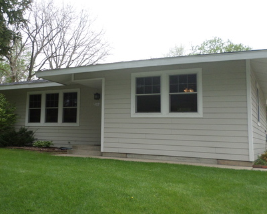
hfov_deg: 46.0
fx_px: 308
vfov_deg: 38.1
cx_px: 86
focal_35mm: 39
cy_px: 90
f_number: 2.5
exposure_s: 1/500
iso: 120
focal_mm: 4.5
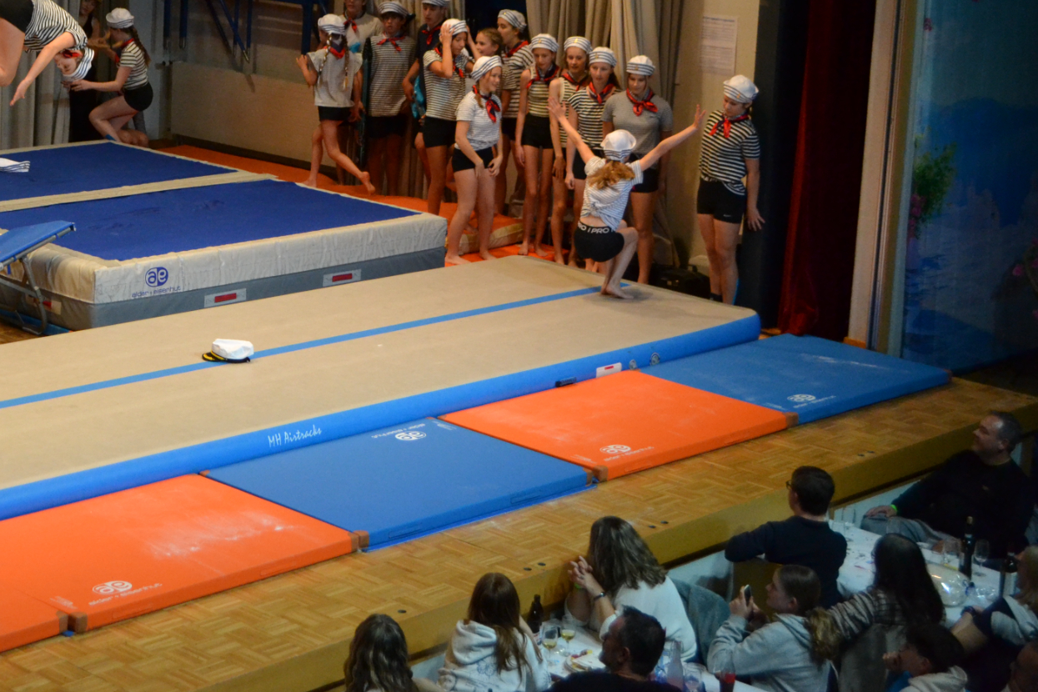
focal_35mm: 74
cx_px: 212
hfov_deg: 26.8
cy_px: 132
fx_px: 2133
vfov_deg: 18.2
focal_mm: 30
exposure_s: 1/500
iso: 2000
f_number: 4.5
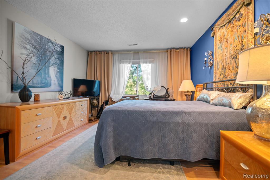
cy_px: 90
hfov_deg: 96.7
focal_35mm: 16
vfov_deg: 73.8
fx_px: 120
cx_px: 135
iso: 250
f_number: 2.8
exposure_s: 1/25
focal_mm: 16
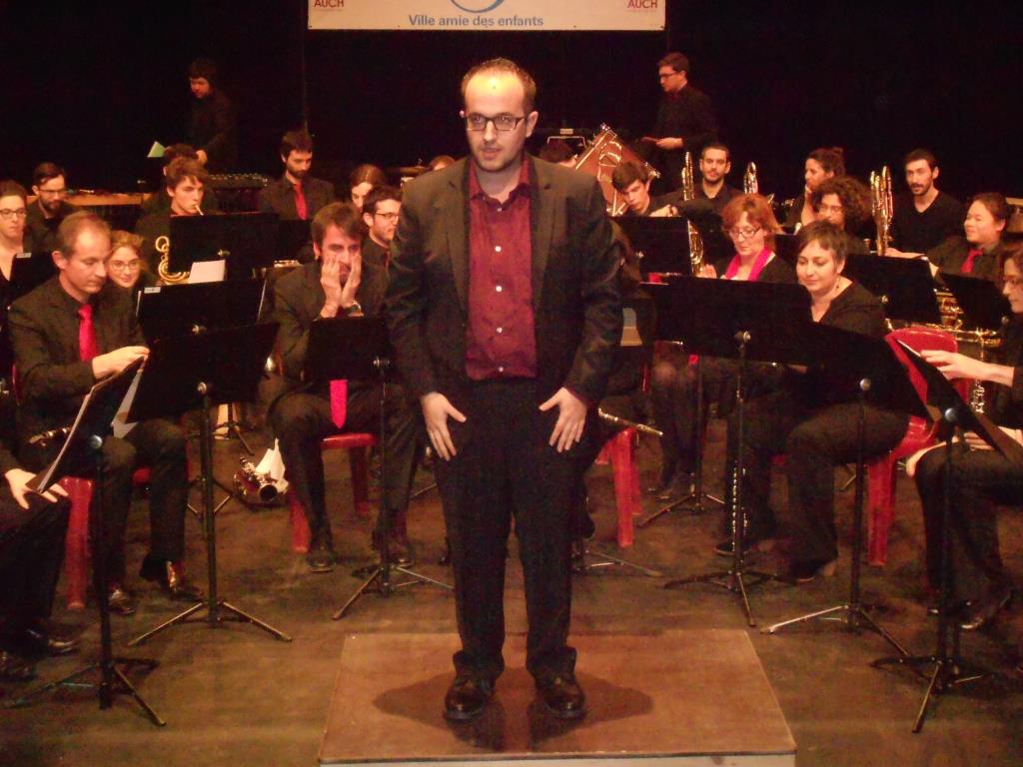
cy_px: 384
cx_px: 512
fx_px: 1655
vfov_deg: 26.1
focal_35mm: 56
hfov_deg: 34.3
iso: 1600
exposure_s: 1/60
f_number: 4.9
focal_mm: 10
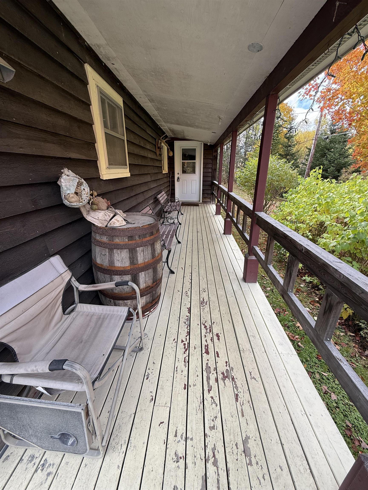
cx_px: 184
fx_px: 198
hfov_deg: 85.7
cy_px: 245
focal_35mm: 14
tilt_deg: -21.0
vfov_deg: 102.1
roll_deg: -0.4
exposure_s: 1/201
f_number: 2.2
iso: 50
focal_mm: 2.22
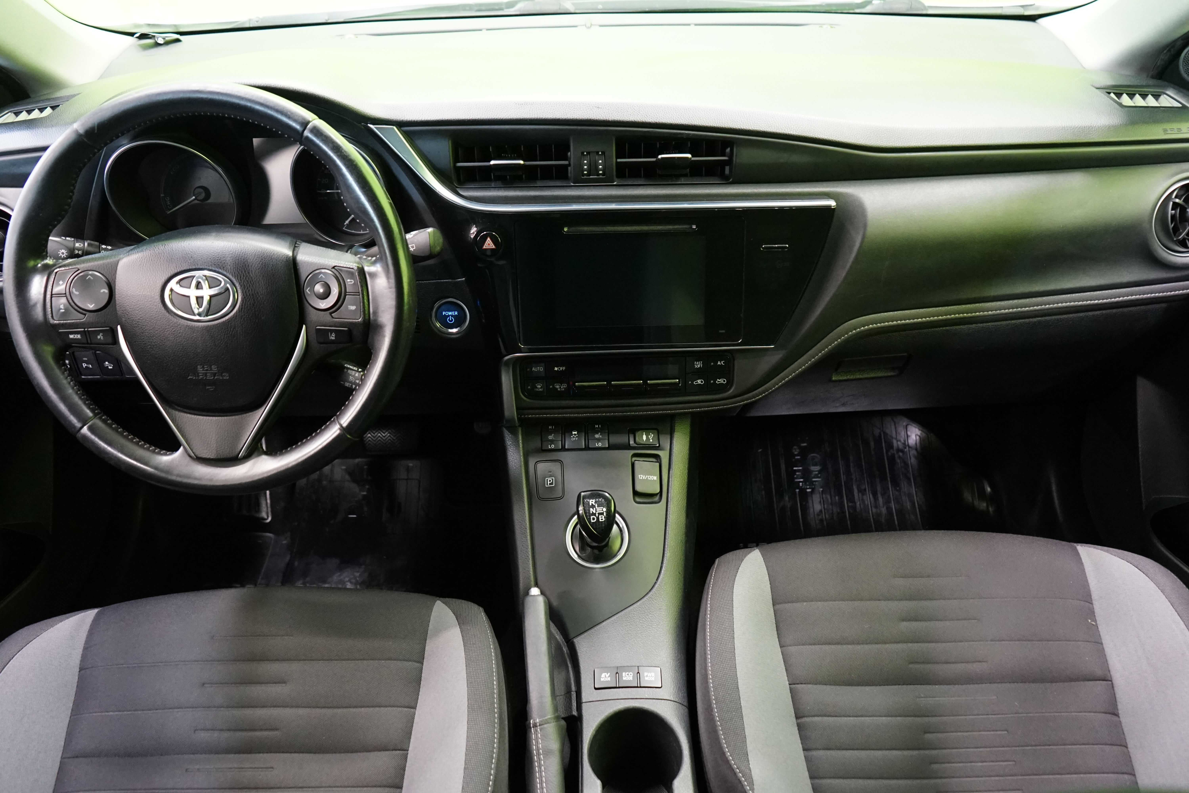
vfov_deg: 45.0
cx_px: 594
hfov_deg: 63.7
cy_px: 396
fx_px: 958
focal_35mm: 29
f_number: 5
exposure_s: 1/20
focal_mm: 29
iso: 4000
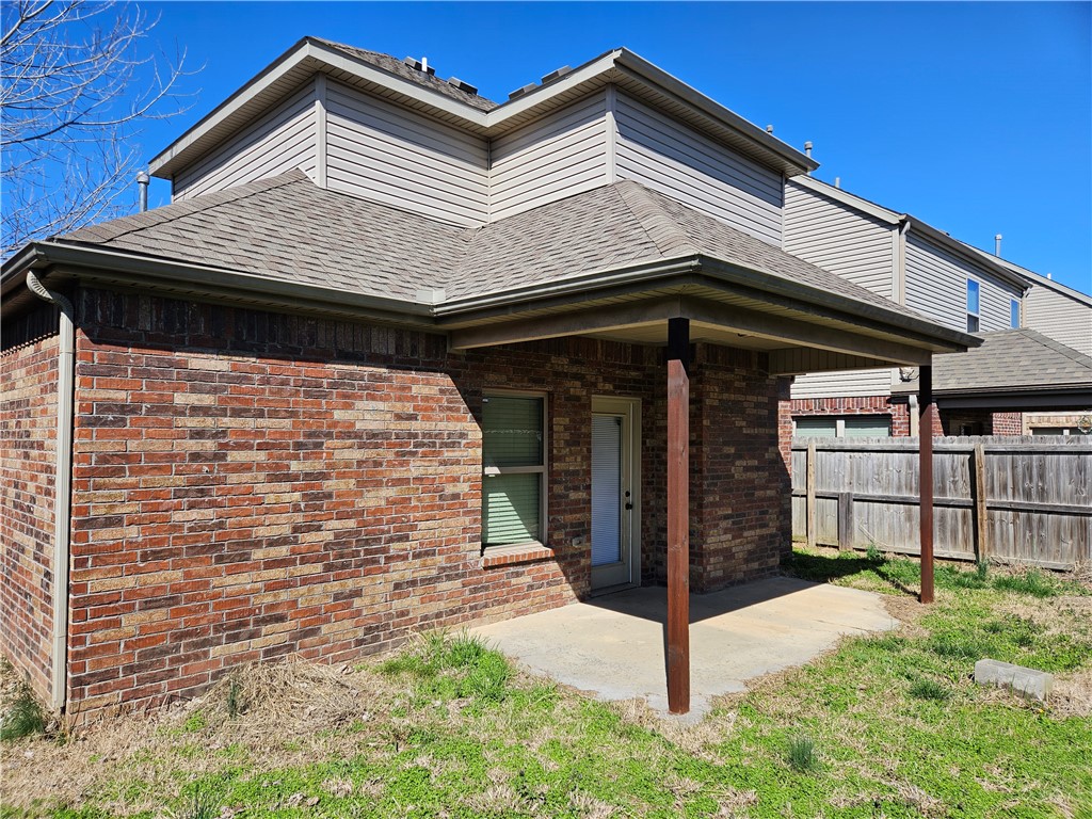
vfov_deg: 58.9
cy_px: 410
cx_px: 546
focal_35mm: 23
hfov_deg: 73.9
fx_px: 726
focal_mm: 5.4
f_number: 1.8
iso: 25
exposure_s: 1/1571
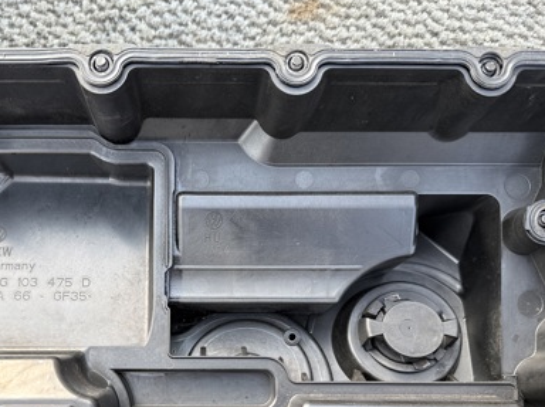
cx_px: 200
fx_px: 629
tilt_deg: -72.9
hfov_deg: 46.4
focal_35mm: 40
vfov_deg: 34.6
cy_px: 335
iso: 80
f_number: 1.78
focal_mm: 6.76
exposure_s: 1/161
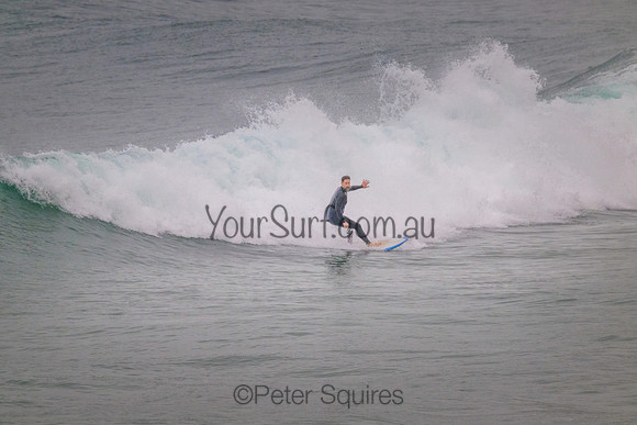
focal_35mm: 800
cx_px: 318
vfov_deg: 1.7
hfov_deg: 2.6
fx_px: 14158
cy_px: 212
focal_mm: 800
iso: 3200
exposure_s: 1/1250
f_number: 11
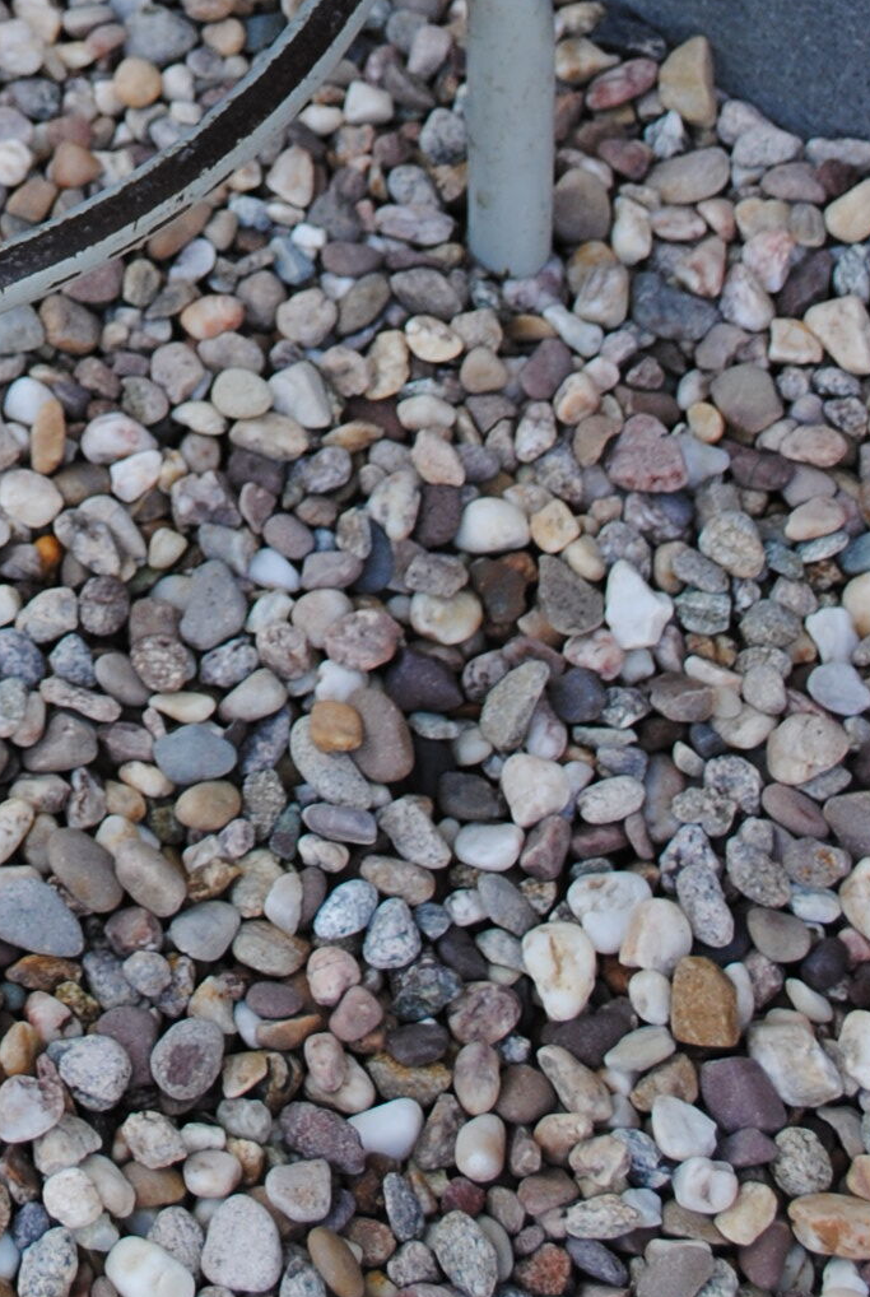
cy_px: -350
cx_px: -322
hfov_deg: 12.0
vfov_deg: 17.4
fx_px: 4006
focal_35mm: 111
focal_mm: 26
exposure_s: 1/125
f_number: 5.6
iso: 160
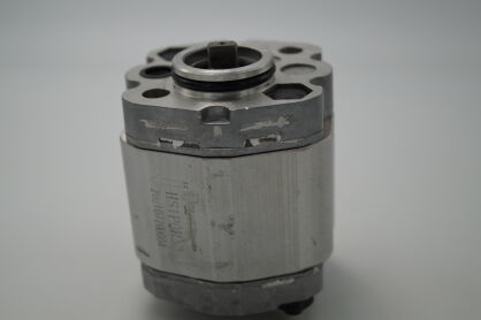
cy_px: 160
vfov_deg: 22.6
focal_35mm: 60
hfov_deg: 33.4
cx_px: 240
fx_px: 801
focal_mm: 40
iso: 125
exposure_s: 1/160
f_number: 5
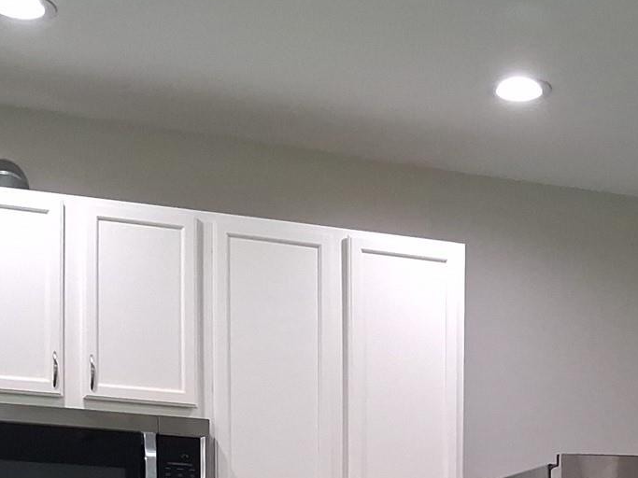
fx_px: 1493
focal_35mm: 81
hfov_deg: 24.0
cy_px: 694
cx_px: 447
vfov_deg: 16.7
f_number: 1.8
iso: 400
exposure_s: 1/100
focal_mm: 4
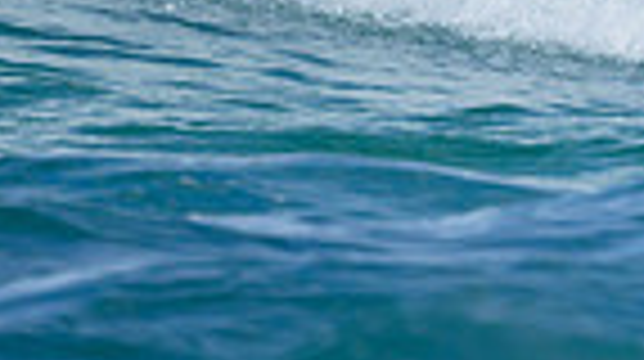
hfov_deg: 0.5
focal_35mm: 4680
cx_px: 1049
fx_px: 79813
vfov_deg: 0.3
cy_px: -360
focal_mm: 800
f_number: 6.3
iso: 220
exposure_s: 1/2000
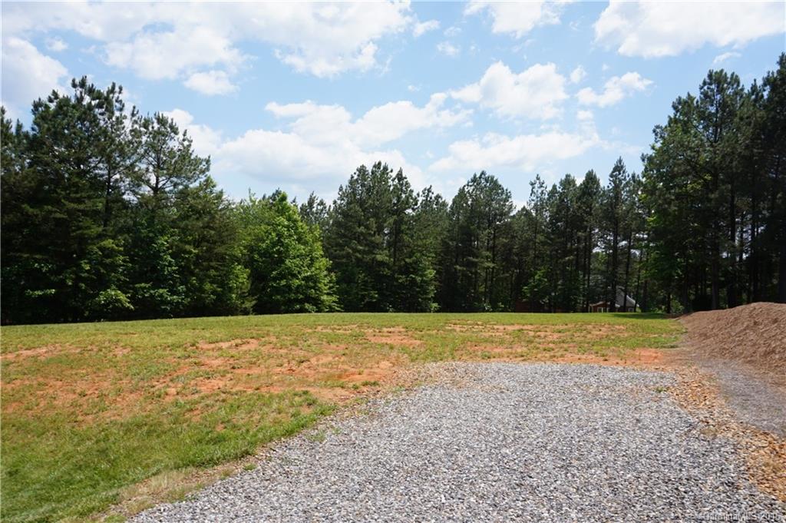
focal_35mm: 24
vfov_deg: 53.1
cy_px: 262
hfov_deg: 73.8
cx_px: 393
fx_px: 524
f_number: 14
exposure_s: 1/80
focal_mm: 16
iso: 100
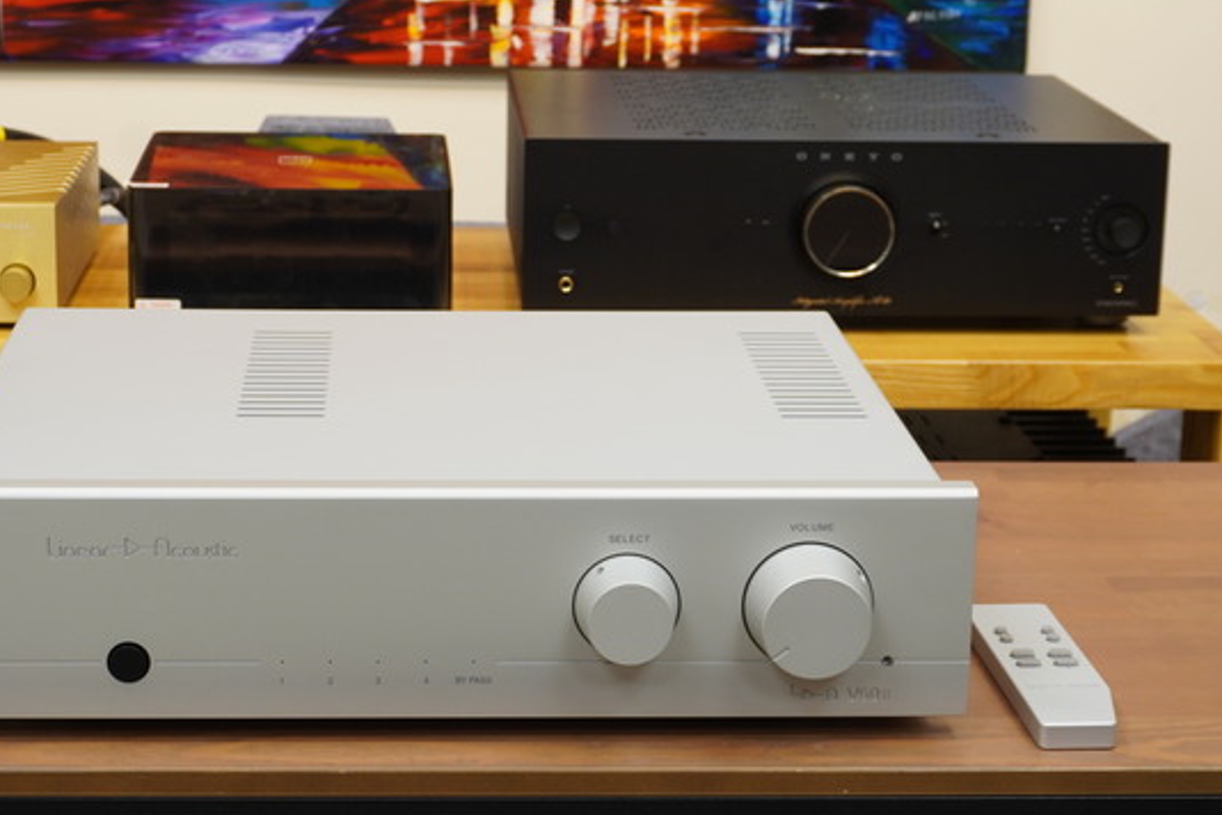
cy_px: 276
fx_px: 2604
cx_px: 499
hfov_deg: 26.4
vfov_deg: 17.7
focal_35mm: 77
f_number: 8
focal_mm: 35
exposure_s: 1/20
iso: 400
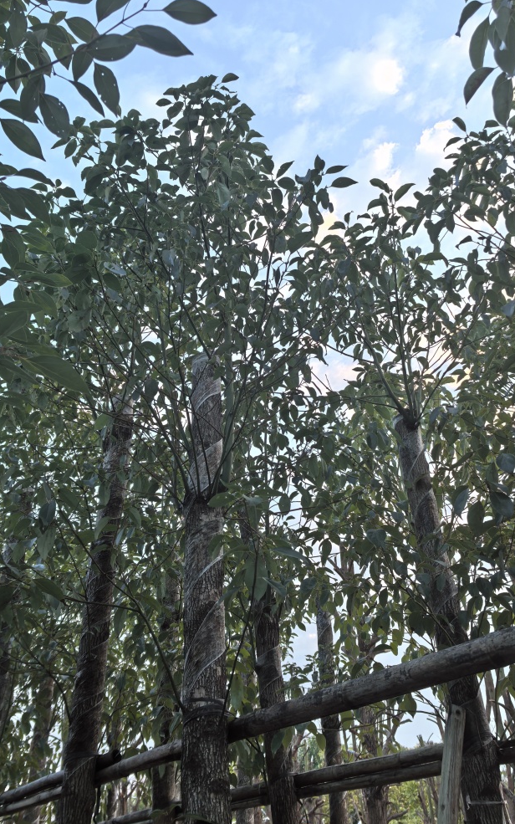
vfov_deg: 61.2
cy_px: 404
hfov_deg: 40.5
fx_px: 696
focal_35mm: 31
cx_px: 225
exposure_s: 1/251
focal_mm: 5.75
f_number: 2
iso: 50
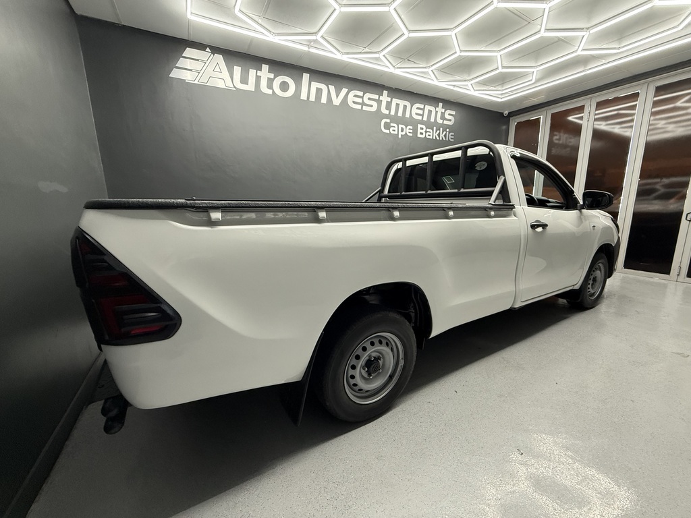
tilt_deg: -10.8
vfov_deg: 85.7
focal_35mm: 14
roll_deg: +1.3
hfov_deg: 102.1
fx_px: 279
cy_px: 259
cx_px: 346
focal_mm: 2.22
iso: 320
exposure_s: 1/100
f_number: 2.2
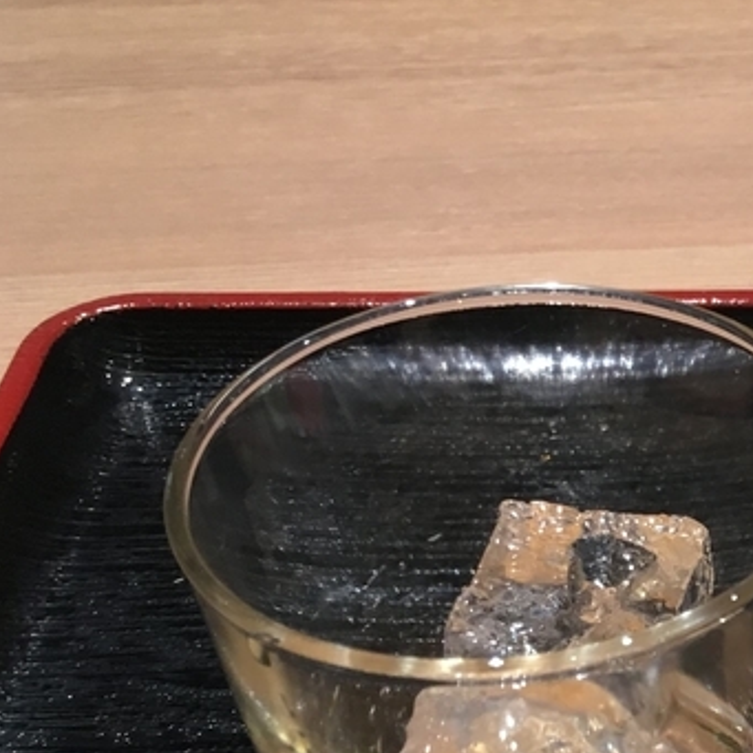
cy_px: 702
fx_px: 1895
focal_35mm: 77
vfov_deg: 21.9
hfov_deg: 20.2
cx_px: 1033
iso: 80
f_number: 2.2
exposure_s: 1/30
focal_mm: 4.15
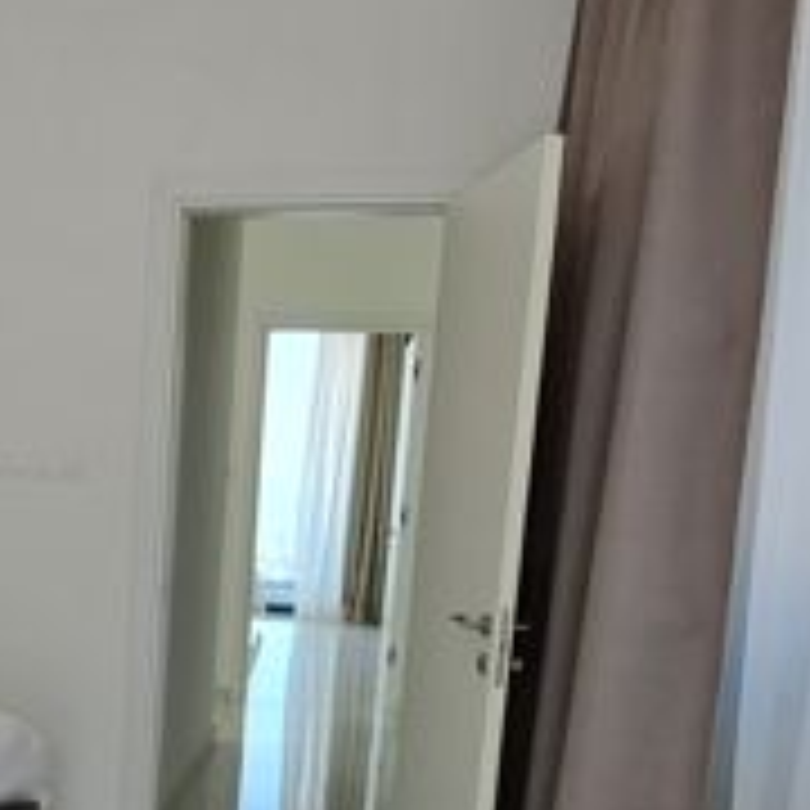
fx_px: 1191
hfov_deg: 34.2
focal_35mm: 45
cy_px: 657
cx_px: -2
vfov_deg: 36.2
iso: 50
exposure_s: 1/100
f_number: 2.2
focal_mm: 1.74
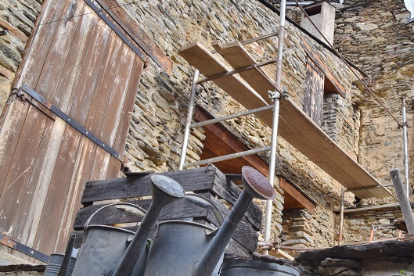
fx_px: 587
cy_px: 121
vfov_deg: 26.5
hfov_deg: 37.4
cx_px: 336
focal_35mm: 51
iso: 280
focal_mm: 18
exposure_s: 1/250
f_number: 8
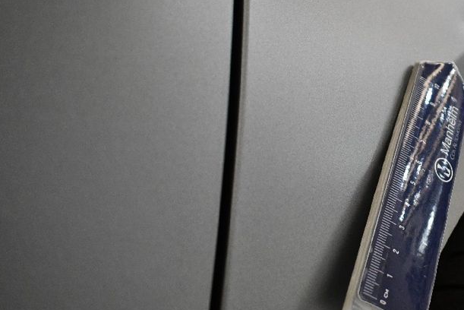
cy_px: 107
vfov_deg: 25.4
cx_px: 425
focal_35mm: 53
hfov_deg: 35.1
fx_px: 683
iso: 2000
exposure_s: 1/125
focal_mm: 18
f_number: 3.5
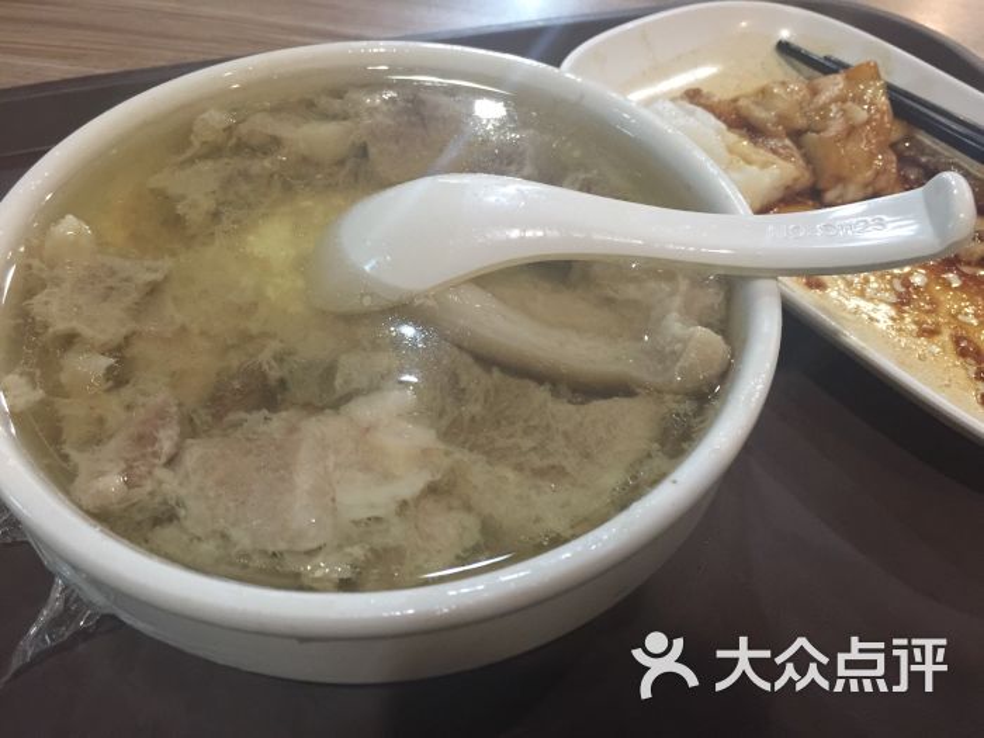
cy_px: 369
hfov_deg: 61.7
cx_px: 492
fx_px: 824
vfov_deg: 48.2
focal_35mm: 29
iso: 125
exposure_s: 1/10
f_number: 2.2
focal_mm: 4.15
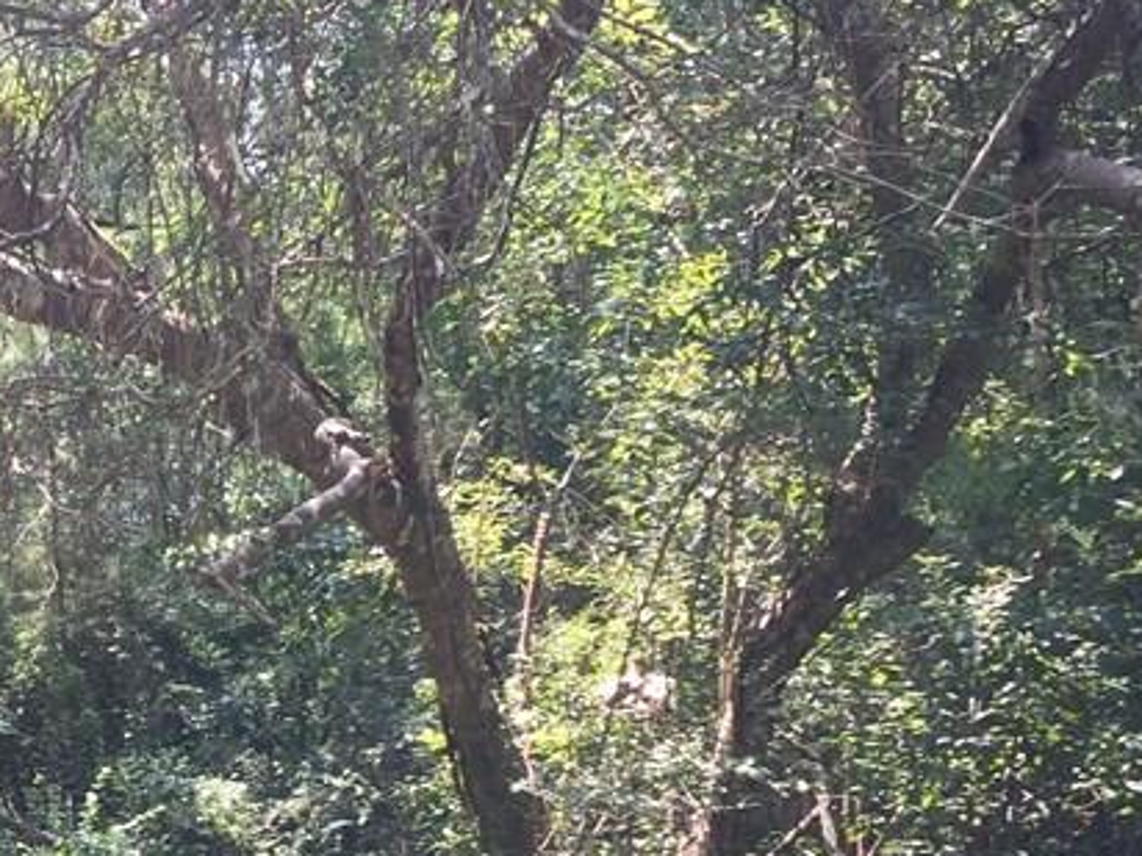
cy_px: 698
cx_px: -119
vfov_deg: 20.2
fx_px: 2375
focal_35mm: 72
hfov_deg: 25.1
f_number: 2.2
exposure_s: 1/214
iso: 32
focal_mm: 4.15
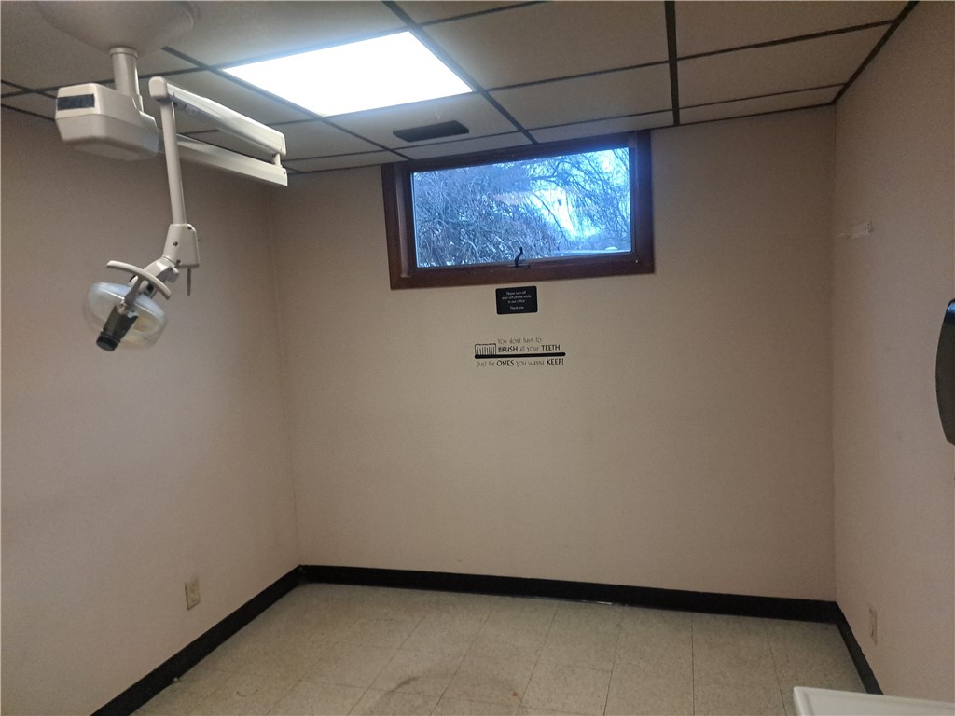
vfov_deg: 56.8
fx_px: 662
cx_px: 478
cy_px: 358
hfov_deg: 71.6
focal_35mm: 24
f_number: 1.8
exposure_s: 1/60
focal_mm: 5.23
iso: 320
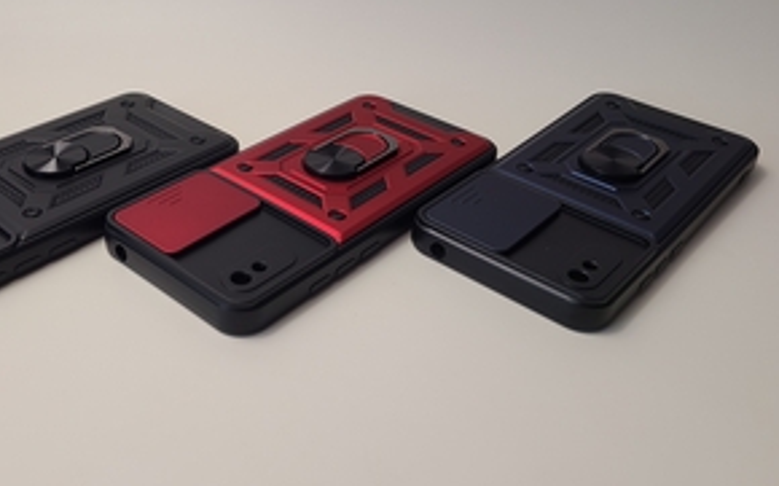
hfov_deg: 50.9
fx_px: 806
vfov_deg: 33.5
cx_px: 279
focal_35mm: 38
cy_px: 204
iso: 64
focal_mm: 5.4
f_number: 1.8
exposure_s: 1/120
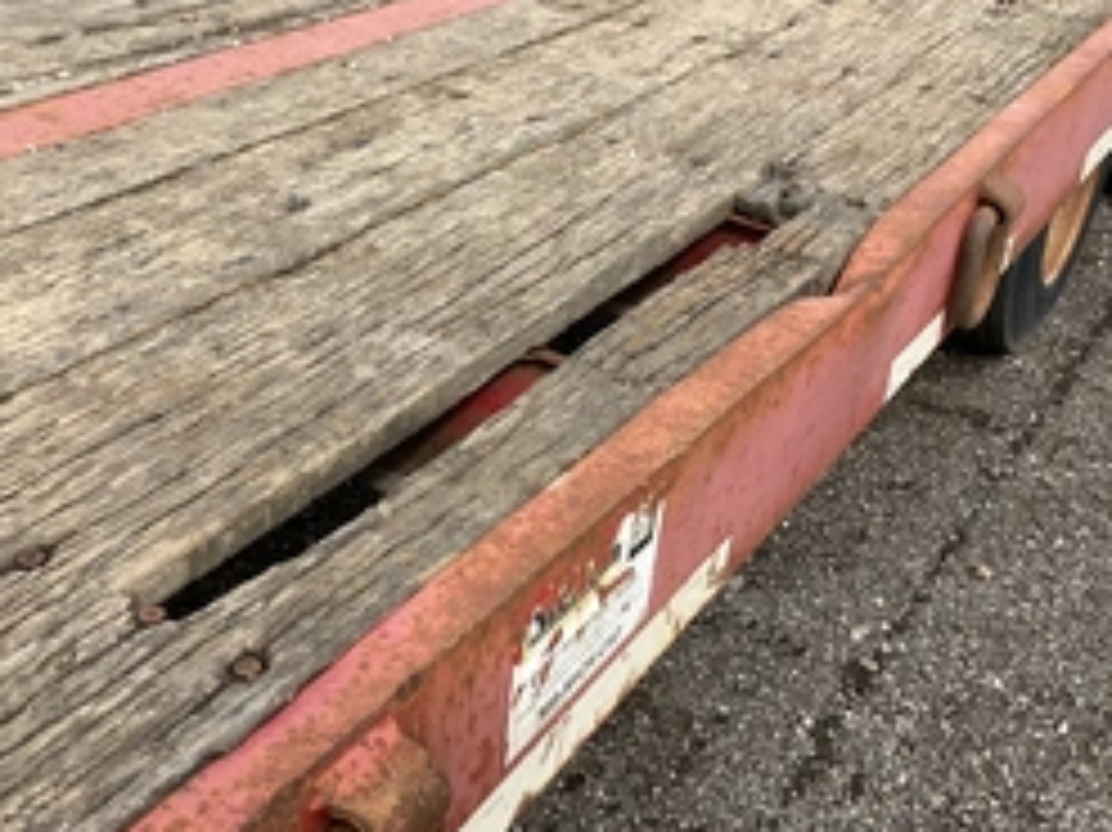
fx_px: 1509
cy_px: 409
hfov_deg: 40.4
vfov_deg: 30.9
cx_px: 531
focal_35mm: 47
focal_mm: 3
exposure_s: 1/1195
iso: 25
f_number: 1.8
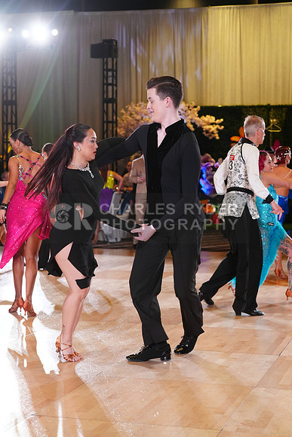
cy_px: 218
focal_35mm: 70
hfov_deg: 19.5
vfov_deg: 28.8
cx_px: 146
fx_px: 851
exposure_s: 1/400
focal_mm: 70
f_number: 4
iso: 2000
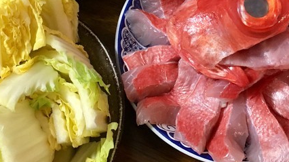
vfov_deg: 15.6
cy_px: 5
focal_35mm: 76
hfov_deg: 27.8
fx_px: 582
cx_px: 170
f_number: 2.2
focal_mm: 4.15
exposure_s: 1/15
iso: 80
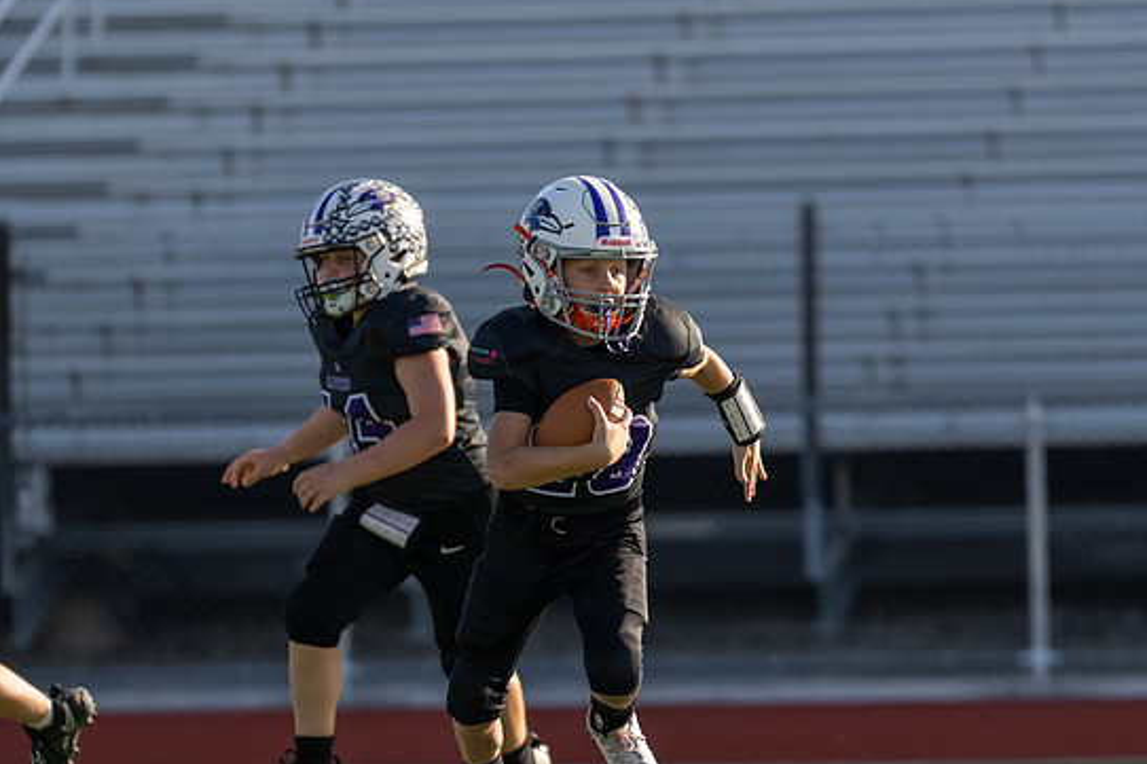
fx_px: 16084
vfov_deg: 2.7
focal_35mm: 505
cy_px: 508
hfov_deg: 4.1
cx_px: 639
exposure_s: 1/1600
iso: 125
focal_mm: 200
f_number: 2.8
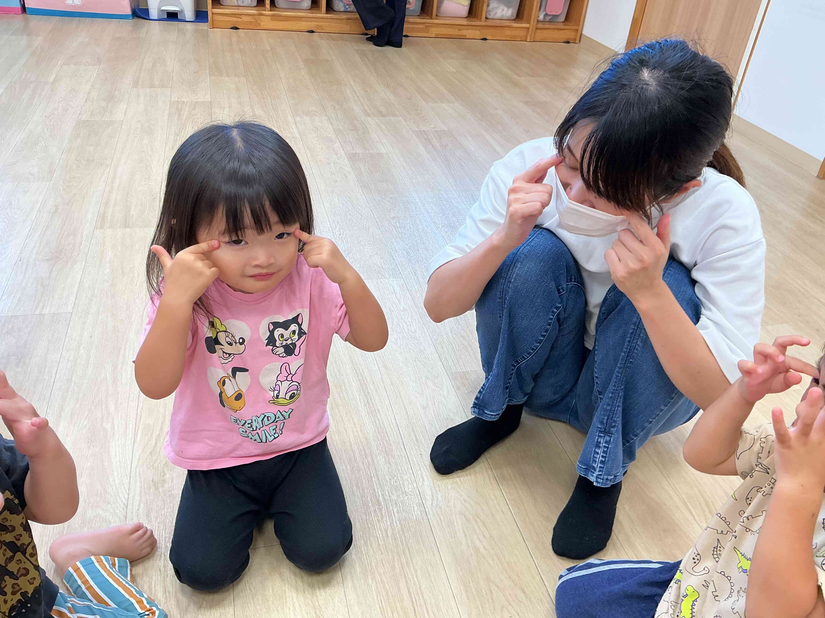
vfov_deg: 48.2
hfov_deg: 61.7
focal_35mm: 29
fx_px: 691
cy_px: 309
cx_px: 412
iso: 50
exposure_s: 1/120
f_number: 1.8
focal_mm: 3
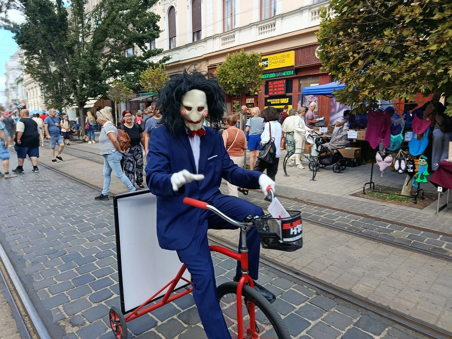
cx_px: 226
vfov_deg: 56.8
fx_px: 313
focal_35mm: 24
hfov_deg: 71.6
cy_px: 170
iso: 52
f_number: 1.7
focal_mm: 5.24
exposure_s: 1/100
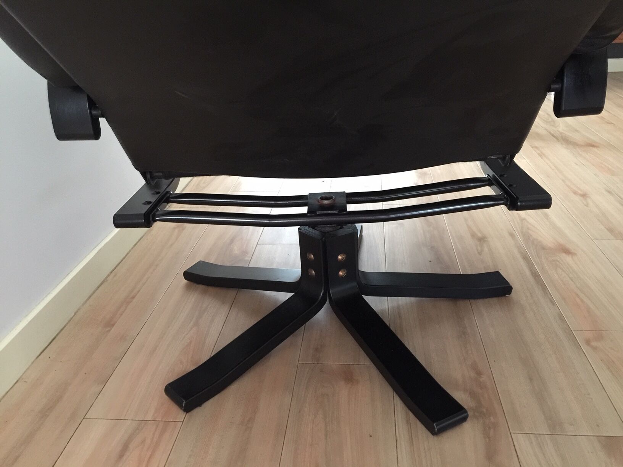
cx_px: 312
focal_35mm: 29
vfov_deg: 48.2
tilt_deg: -26.2
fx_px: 522
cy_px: 234
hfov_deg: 61.7
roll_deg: +2.1
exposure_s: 1/8
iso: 160
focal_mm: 4.15
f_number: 2.2
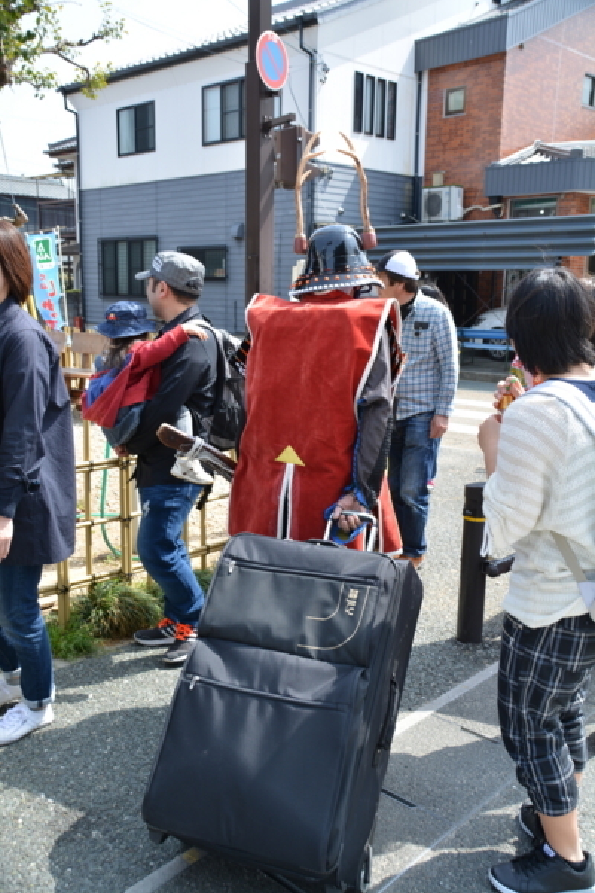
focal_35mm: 33
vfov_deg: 57.2
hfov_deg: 40.0
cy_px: 446
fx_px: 818
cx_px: 298
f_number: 6.3
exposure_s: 1/160
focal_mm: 22
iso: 100
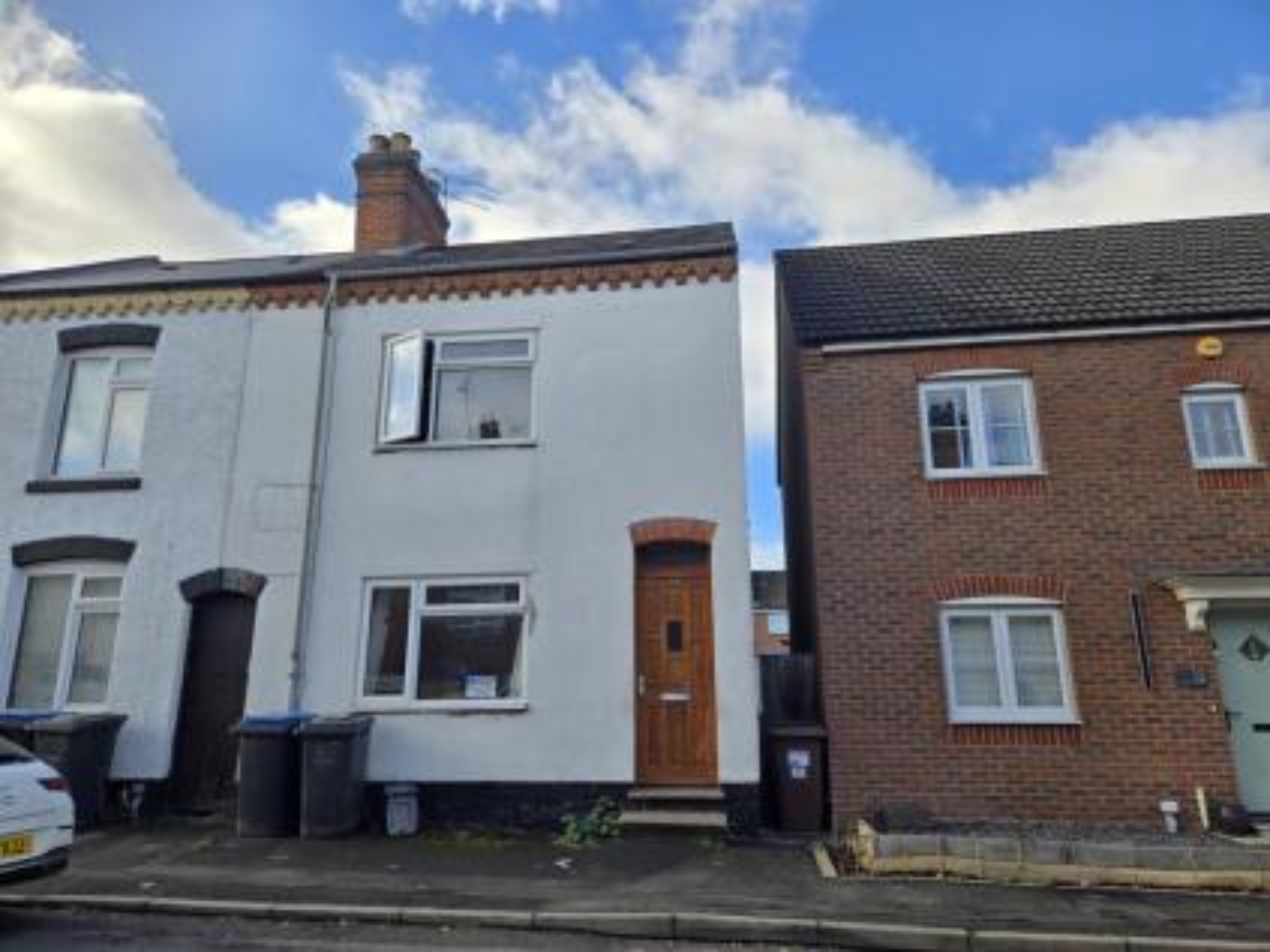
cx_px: 635
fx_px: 844
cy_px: 476
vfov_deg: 58.9
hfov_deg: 73.9
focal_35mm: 23
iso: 25
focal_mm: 5.4
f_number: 1.8
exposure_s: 1/1262
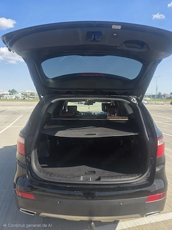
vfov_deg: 73.9
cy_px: 115
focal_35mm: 23
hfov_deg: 58.9
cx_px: 86
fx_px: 152
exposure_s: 1/2500
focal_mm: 6.3
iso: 80
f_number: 1.7
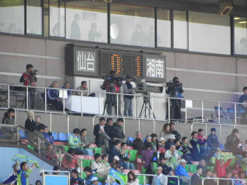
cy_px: 92
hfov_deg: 4.1
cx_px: 124
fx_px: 3432
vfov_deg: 3.1
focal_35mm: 481
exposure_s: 1/143
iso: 160
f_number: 5
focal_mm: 85.6
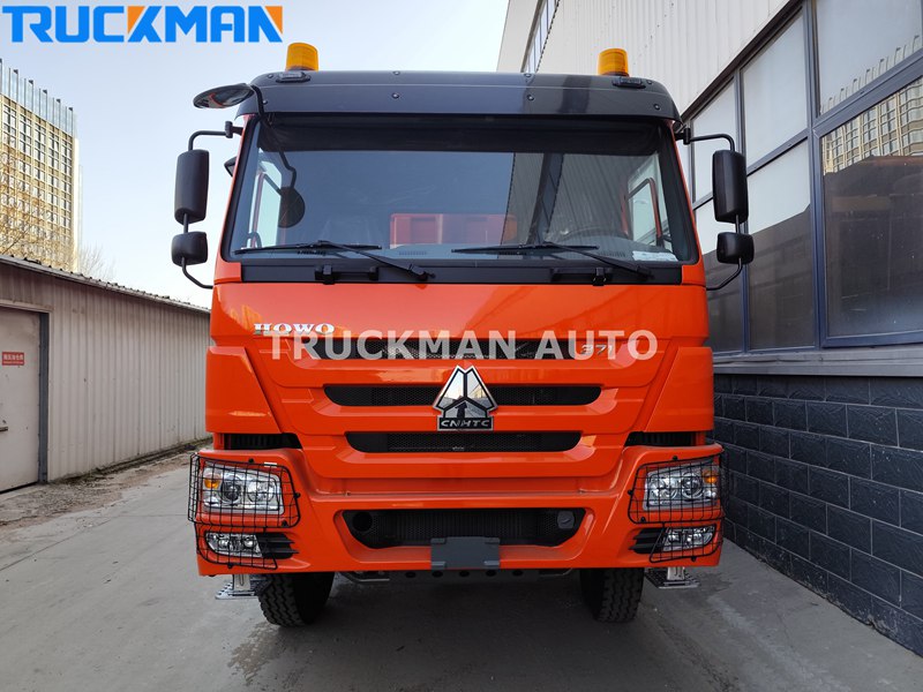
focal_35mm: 23
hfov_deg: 73.9
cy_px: 346
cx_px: 462
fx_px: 613
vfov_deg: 58.9
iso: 50
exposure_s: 1/393
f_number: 1.65
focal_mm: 6.14
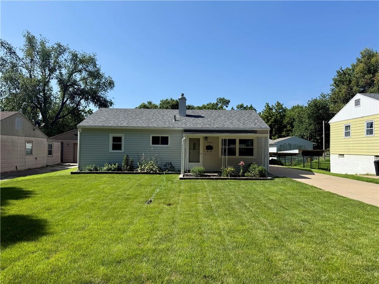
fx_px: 263
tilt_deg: +1.0
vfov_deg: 56.8
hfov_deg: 71.6
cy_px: 142
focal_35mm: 24
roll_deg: -0.4
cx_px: 190
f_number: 1.78
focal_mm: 6.76
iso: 80
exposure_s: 1/4167
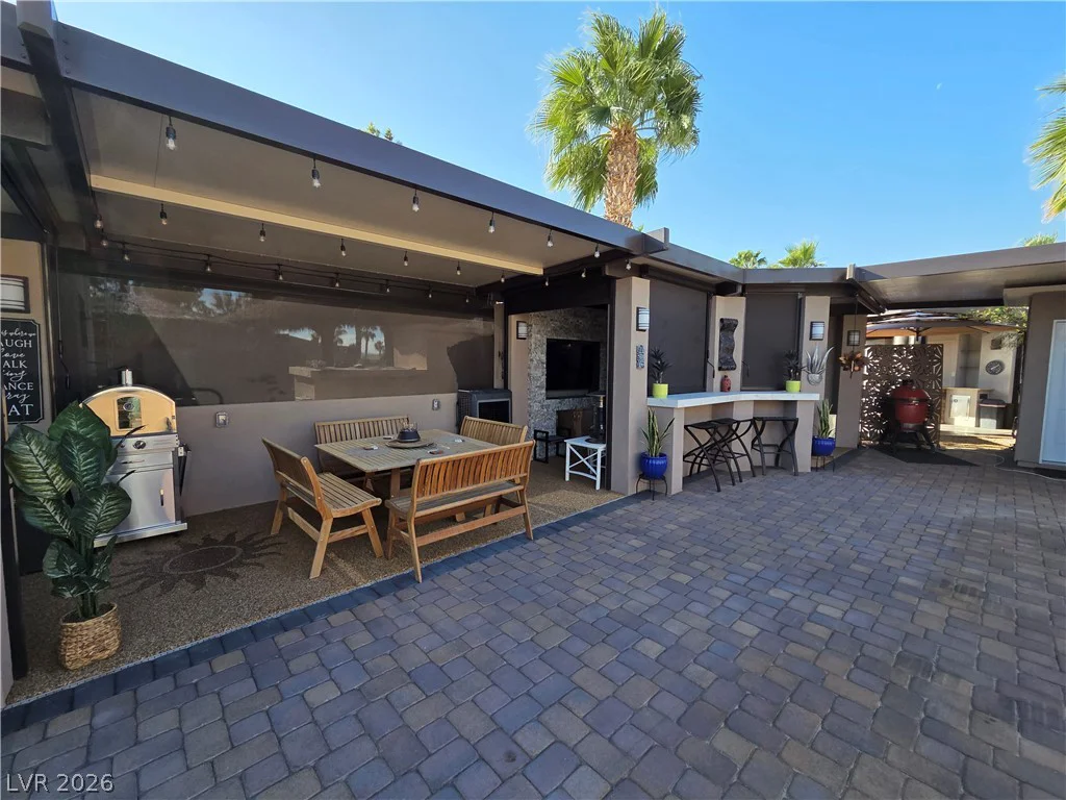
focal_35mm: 13
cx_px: 533
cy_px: 400
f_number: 2.2
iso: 50
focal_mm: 2.2
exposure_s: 1/560
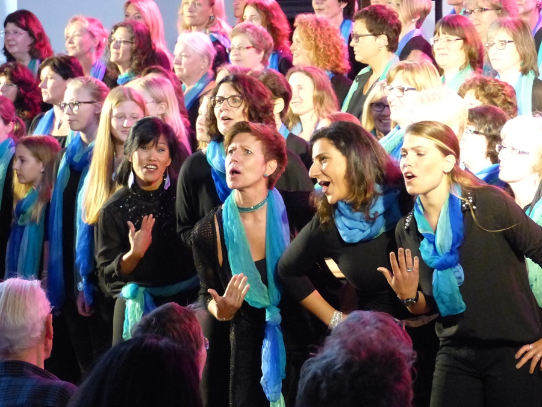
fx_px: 2333
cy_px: 204
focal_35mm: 149
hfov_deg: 13.3
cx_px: 271
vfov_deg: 10.0
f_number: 2.8
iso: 1600
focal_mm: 24.3
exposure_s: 1/80
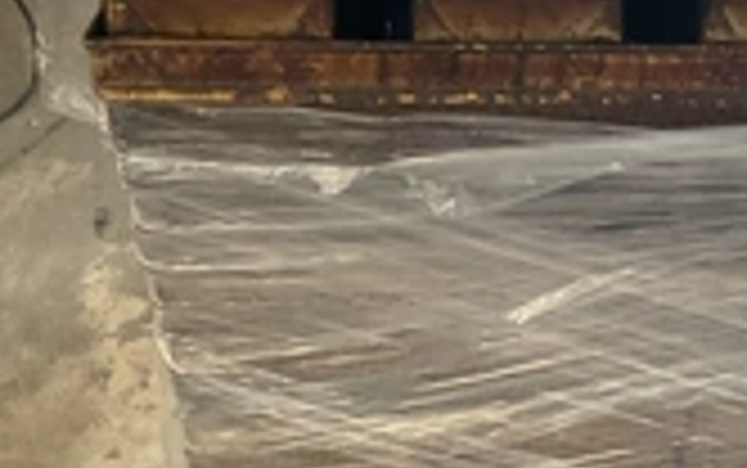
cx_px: 630
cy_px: 81
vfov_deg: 17.5
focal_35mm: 74
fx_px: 1508
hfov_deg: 27.1
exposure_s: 1/60
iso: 160
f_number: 1.8
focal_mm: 3
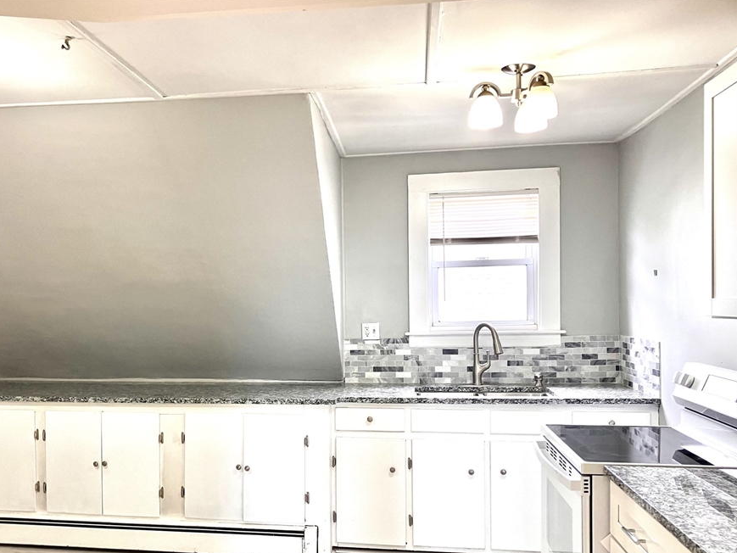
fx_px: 703
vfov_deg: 42.8
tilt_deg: -0.3
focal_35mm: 33
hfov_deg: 55.1
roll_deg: +1.2
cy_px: 321
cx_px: 309
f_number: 1.8
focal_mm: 3.99
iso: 64
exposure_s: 1/60
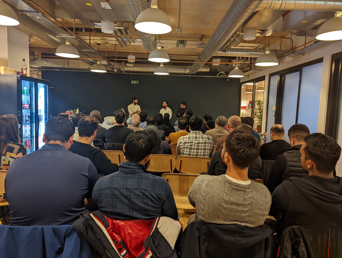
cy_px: 129
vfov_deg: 56.9
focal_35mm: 24
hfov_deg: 71.5
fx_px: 237
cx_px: 171
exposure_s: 1/98.3
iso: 553
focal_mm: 6.81
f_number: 1.85
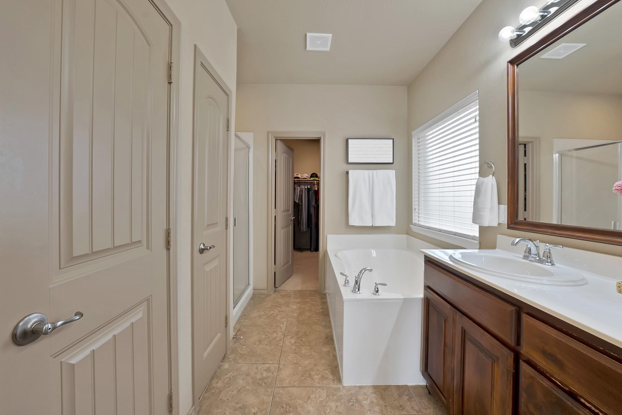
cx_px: 316
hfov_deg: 108.3
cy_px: 201
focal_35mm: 13
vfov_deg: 85.5
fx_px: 225
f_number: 9
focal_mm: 12
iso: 640
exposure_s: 1/4
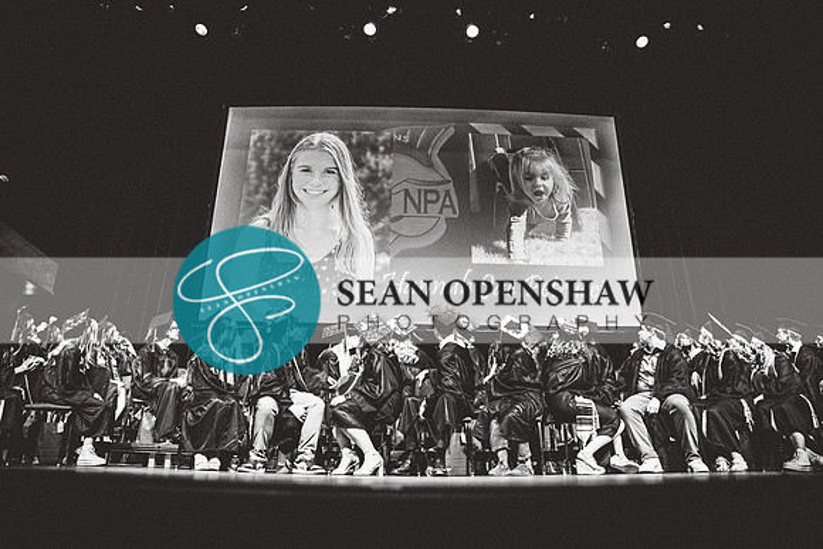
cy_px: 274
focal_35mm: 24
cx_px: 412
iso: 2500
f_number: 2.8
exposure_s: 1/160
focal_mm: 24
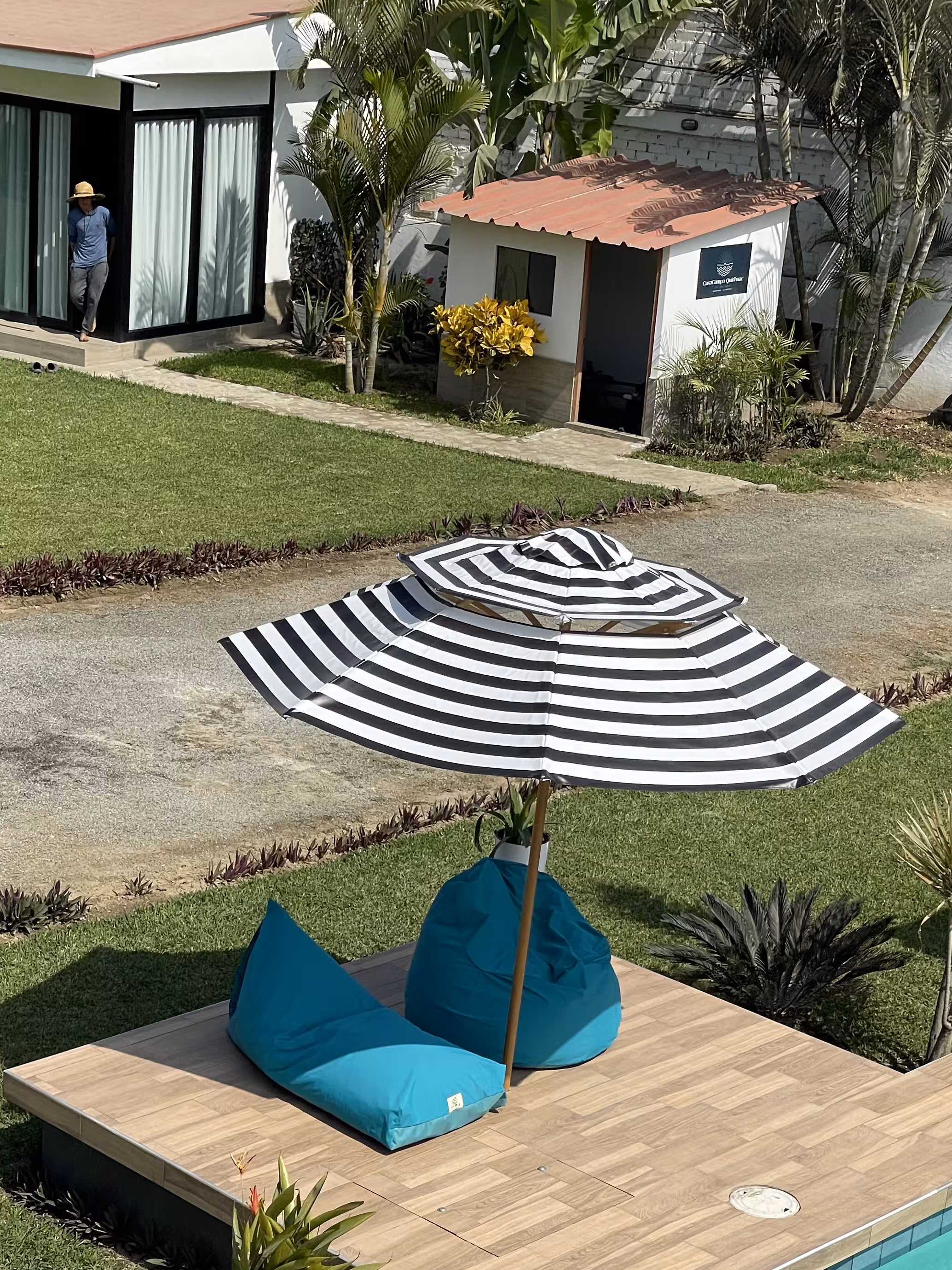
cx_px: 442
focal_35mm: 76
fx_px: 2787
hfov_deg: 19.4
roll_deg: -4.0
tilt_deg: -19.7
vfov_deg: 25.5
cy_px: 847
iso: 25
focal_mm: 6
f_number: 2
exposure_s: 1/2283
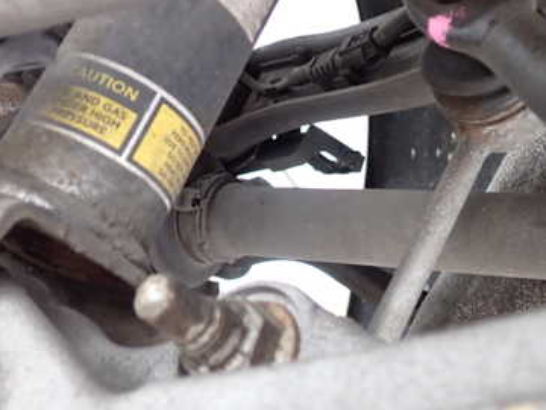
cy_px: 243
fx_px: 789
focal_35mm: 50
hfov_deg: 37.6
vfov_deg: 29.0
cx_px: 379
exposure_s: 1/30
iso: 640
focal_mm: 5.4
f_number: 2.3
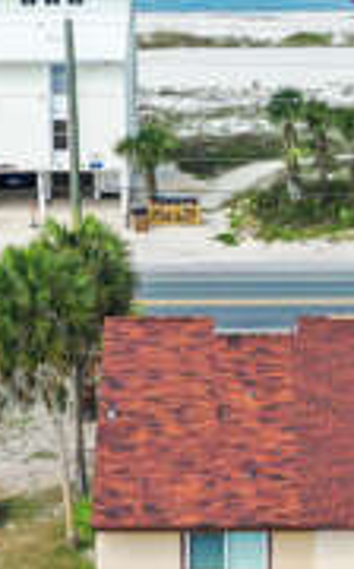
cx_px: 205
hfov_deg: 10.7
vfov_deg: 17.1
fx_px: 1889
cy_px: 174
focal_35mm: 122
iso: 100
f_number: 5
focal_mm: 10.26
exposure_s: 1/320
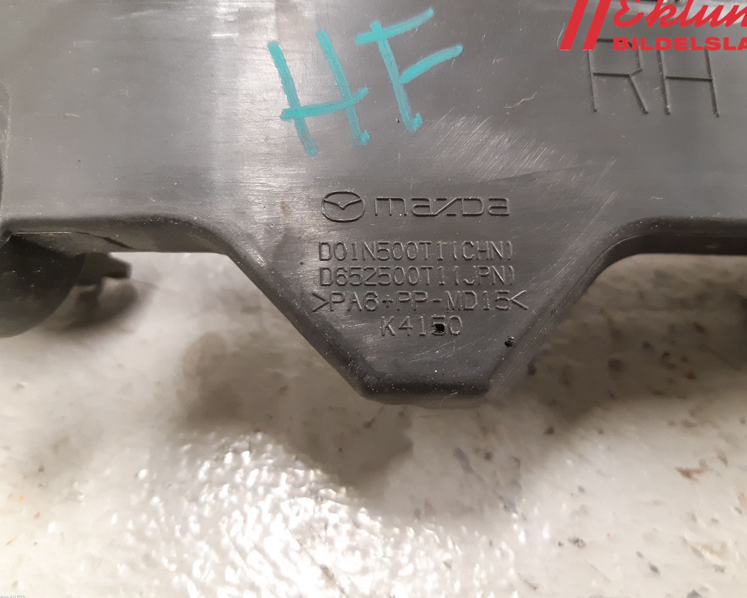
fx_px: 619
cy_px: 291
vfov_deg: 51.5
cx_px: 394
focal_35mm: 28
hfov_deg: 62.2
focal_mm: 3.93
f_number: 1.7
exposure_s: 1/25
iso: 320
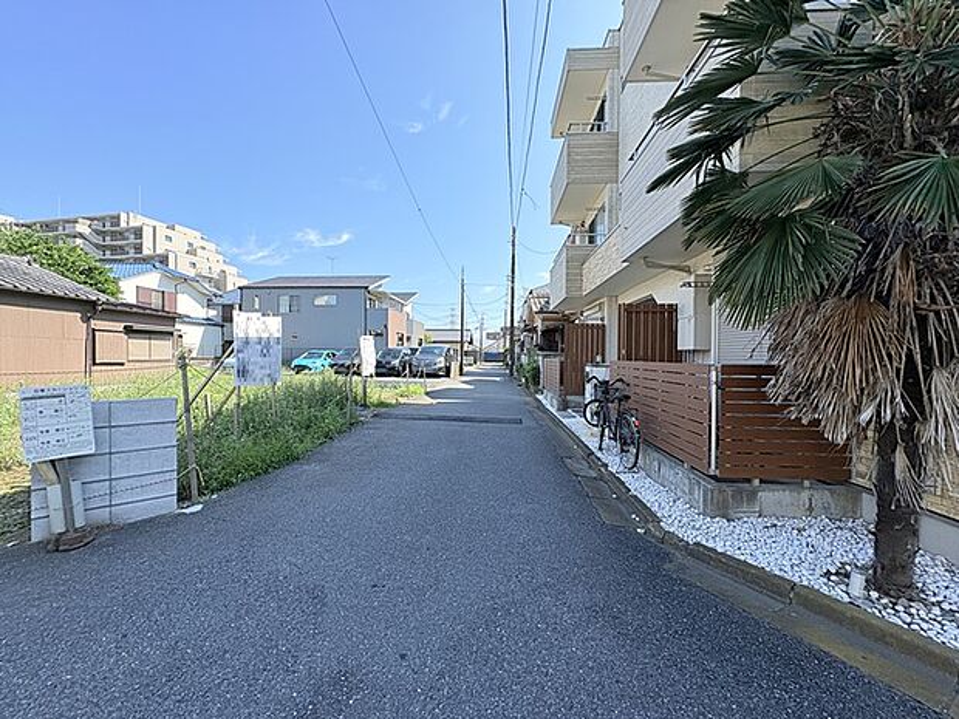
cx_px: 480
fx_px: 388
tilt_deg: +0.4
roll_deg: -0.9
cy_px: 360
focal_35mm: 14
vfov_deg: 85.7
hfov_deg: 102.1
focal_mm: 2.22
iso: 50
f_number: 2.2
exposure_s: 1/889
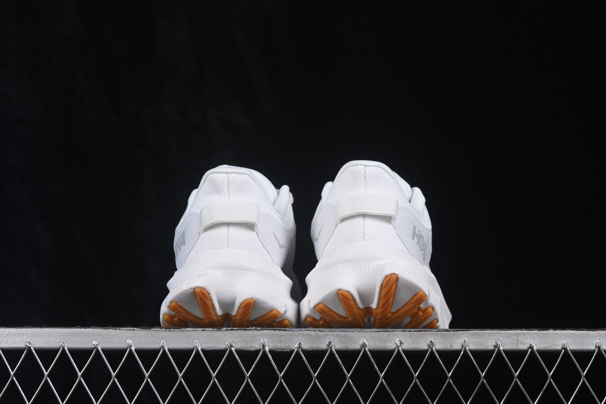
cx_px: 303
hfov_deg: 27.0
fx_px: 1262
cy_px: 202
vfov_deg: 18.2
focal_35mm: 75
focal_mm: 50
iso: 160
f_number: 8
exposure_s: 1/100
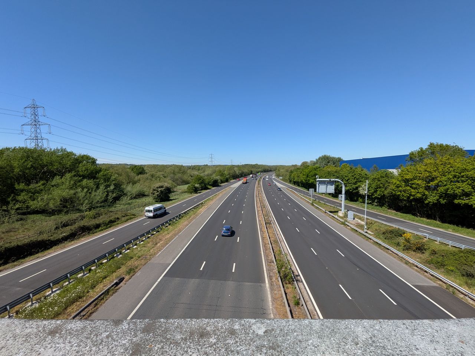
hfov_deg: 102.1
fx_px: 192
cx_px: 238
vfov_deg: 85.7
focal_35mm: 14
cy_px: 178
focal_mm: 1.85
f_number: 2.2
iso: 47
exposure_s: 1/1218
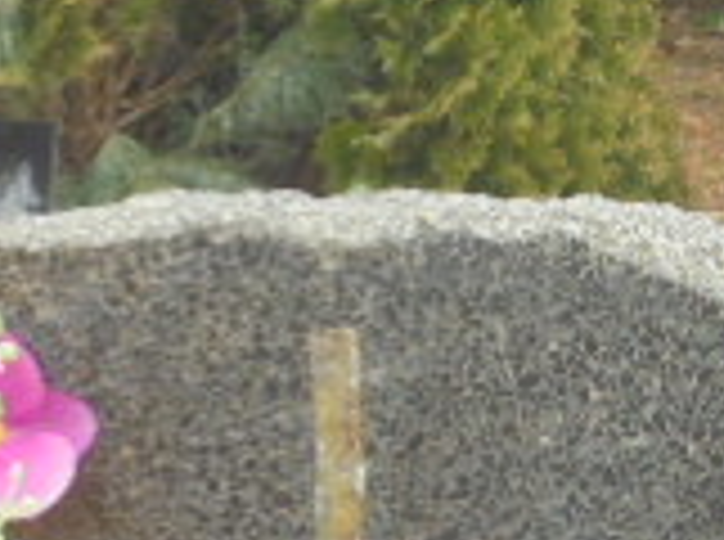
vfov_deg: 5.7
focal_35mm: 255
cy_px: 904
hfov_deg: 7.8
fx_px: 5321
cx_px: 639
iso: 100
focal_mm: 11.5
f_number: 5.6
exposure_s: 1/50
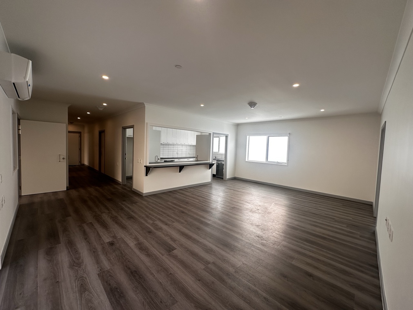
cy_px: 155
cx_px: 206
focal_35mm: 14
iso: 40
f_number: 2.2
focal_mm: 2.22
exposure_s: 1/212
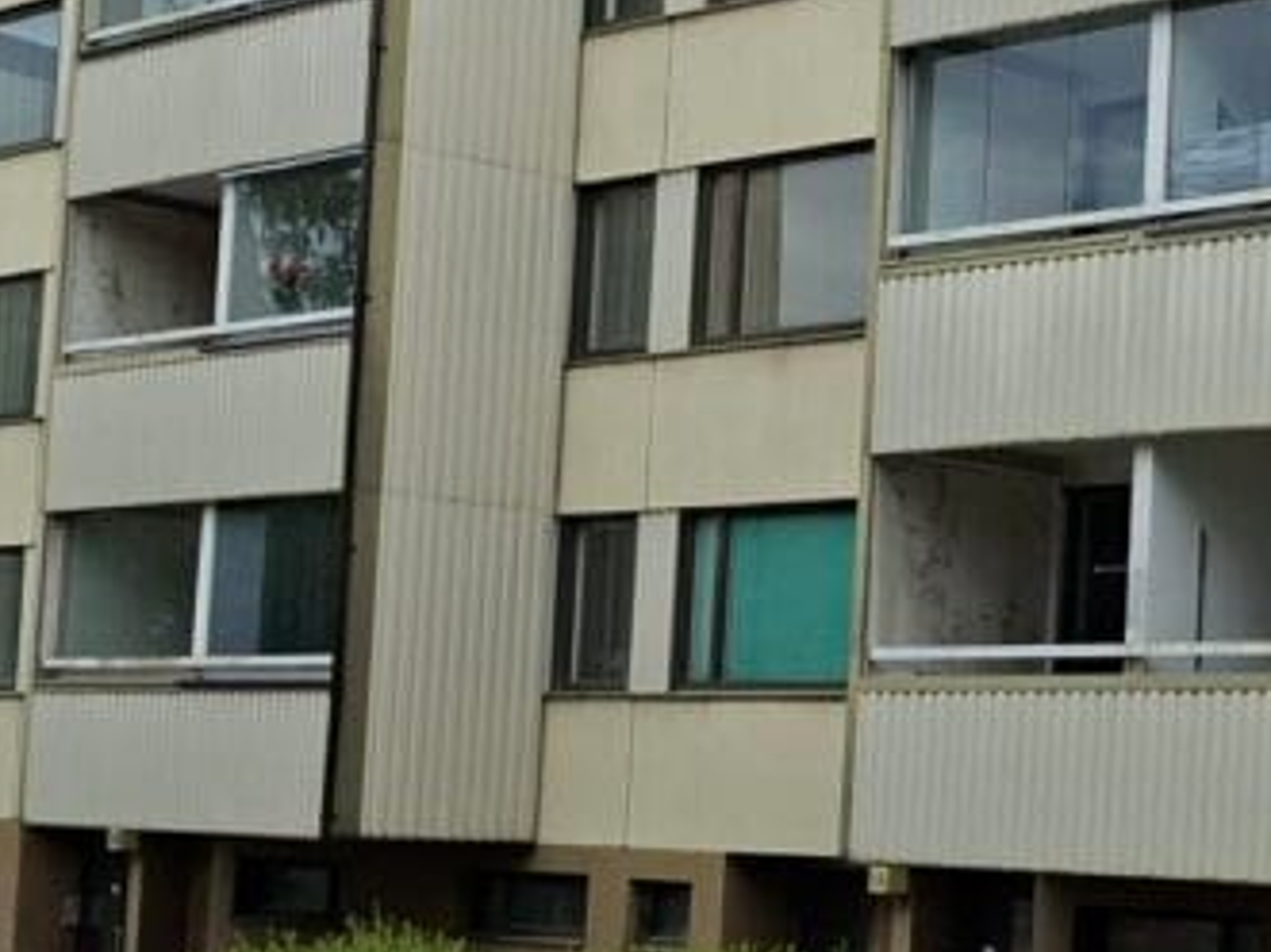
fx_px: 2936
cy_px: 722
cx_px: 1617
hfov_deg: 22.1
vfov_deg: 18.3
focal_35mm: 80
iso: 50
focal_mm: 5.54
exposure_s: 1/1600
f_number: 1.8
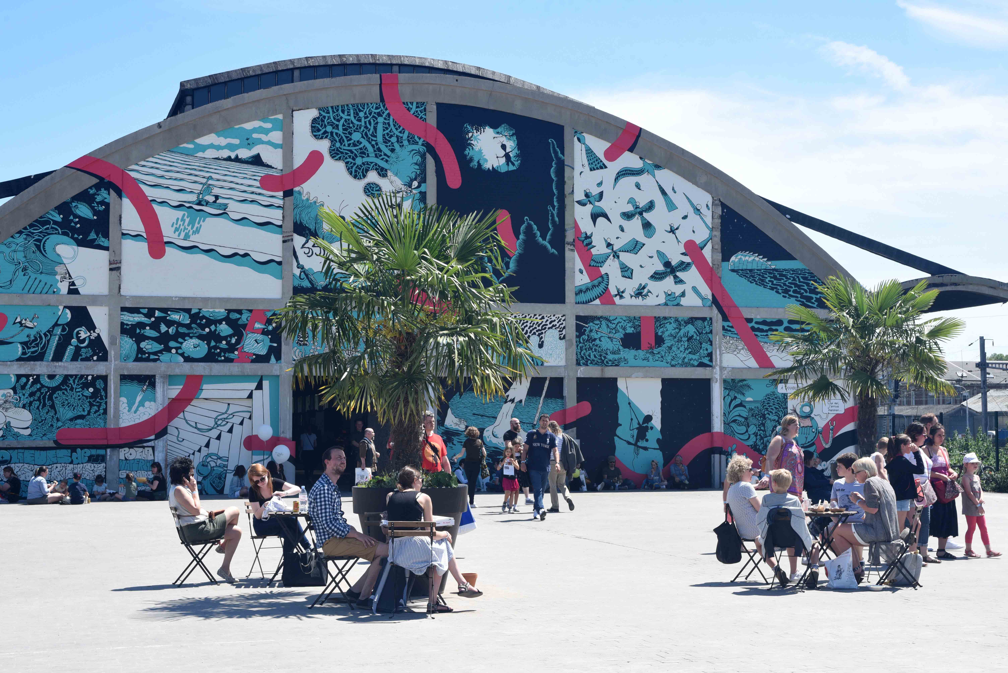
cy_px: 336
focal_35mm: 58
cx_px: 504
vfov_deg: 23.4
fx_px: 1625
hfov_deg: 34.5
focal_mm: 58
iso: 125
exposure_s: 1/80
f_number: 14
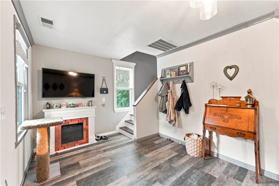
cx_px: 140
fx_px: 108
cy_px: 93
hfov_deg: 104.3
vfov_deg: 81.2
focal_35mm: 14
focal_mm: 14
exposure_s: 1/200
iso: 800
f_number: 7.1
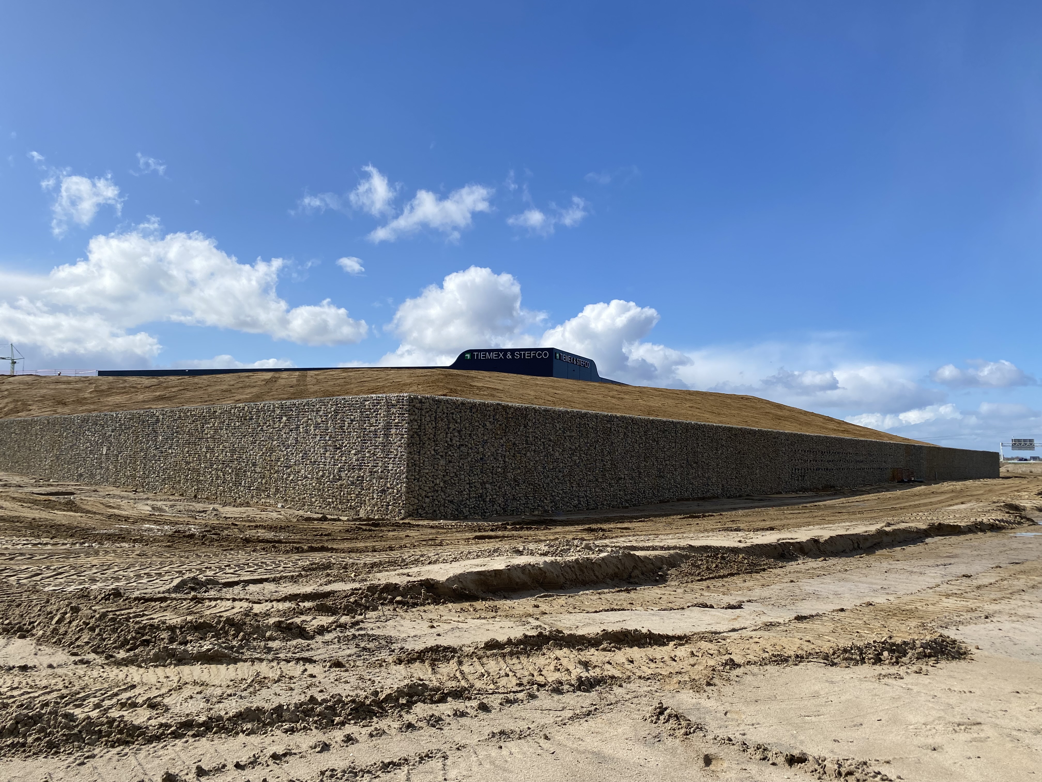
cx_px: 521
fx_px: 783
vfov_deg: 53.1
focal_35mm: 26
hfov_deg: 67.3
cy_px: 391
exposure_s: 1/4274
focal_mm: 4.25
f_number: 1.8
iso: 32
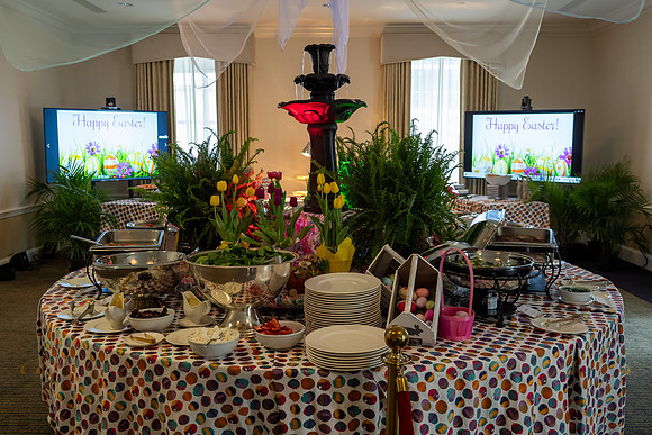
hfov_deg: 59.1
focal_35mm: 32
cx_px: 337
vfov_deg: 41.4
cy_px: 207
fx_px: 575
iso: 640
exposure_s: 1/60
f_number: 3.5
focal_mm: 19
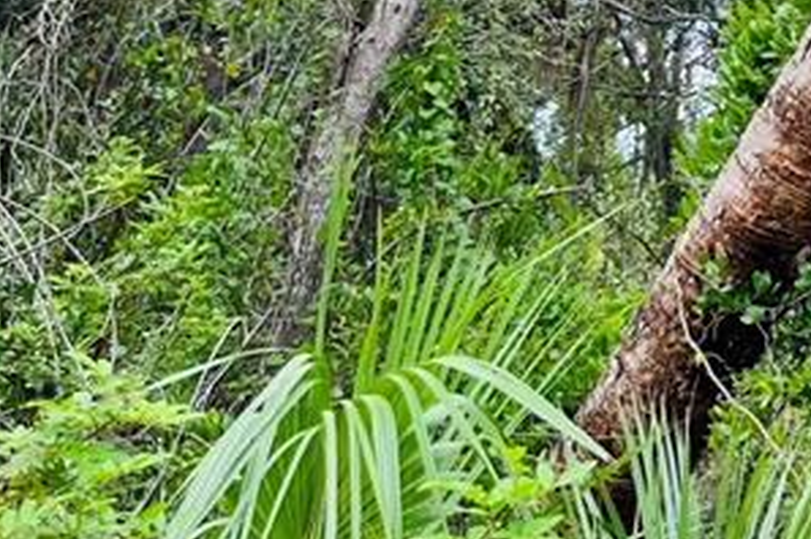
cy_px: -414
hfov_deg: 18.6
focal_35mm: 93
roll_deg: -2.4
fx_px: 2093
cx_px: 1317
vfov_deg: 13.3
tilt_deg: +16.8
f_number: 1.6
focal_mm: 5.1
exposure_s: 1/676
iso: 50
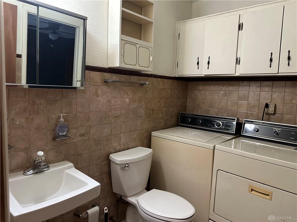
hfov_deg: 71.6
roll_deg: -1.7
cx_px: 148
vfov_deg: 56.8
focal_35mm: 24
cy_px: 111
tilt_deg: -5.1
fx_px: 206
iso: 500
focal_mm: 6.86
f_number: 1.78
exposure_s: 1/60
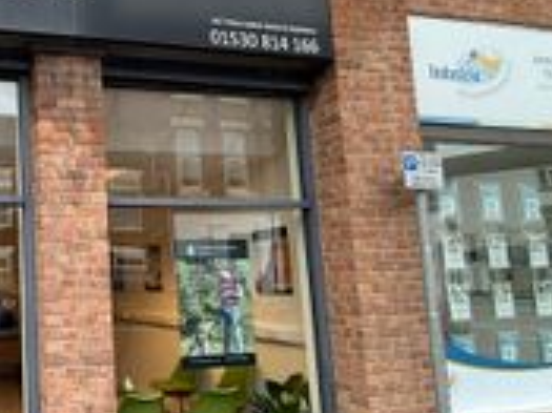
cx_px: -6
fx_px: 510
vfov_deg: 44.1
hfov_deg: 46.9
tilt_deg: +6.3
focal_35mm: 32
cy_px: 227
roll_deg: +1.6
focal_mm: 2.22
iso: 80
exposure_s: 1/100
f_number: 2.2
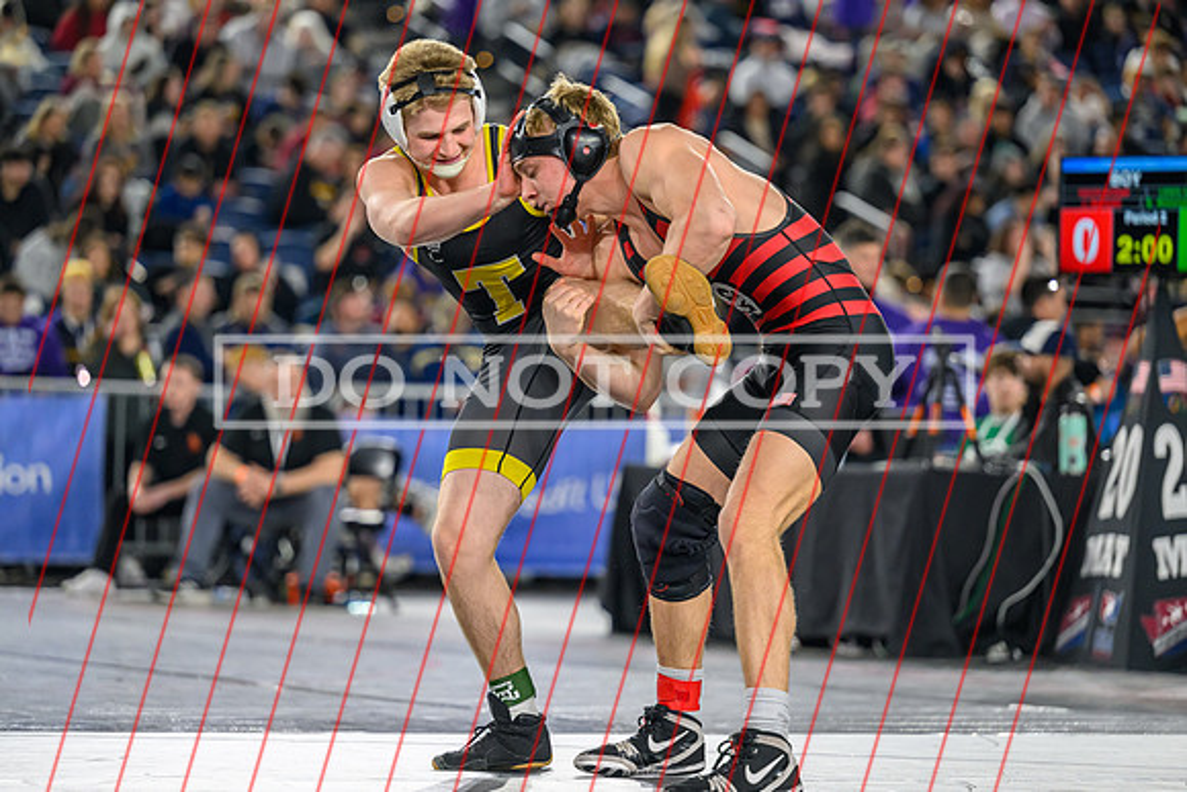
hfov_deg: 12.9
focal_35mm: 159
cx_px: 543
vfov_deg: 8.6
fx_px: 5246
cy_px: 370
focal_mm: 145
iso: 2200
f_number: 2.8
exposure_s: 1/800
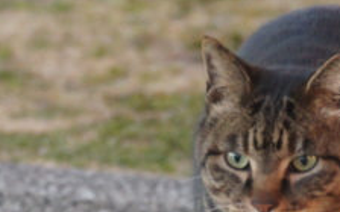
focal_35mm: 1146
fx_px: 10619
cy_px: 304
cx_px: 326
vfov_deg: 1.1
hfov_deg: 1.8
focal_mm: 210
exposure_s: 1/250
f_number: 5.6
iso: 1600
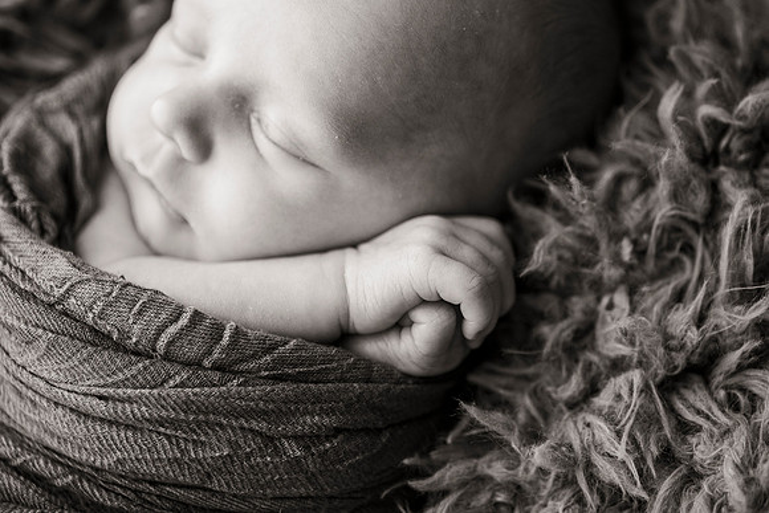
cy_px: 256
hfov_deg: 22.6
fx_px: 1923
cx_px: 384
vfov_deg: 15.2
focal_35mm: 90
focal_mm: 90
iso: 1000
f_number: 3.5
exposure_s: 1/250
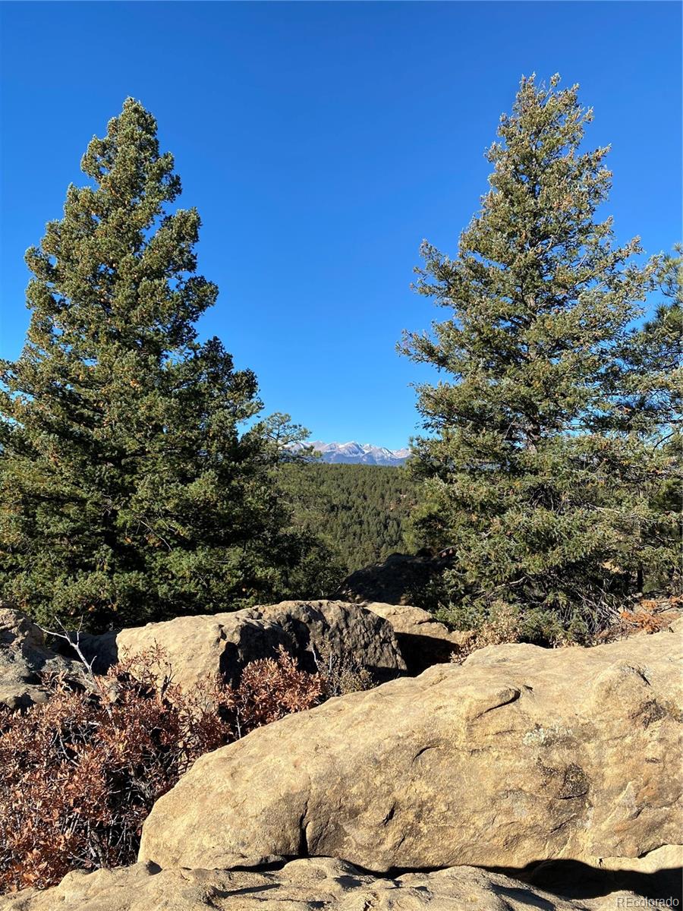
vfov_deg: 67.3
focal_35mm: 26
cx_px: 342
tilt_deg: +4.2
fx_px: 684
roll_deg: -2.5
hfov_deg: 53.1
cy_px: 456
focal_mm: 4.25
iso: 32
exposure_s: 1/1808
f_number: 1.8
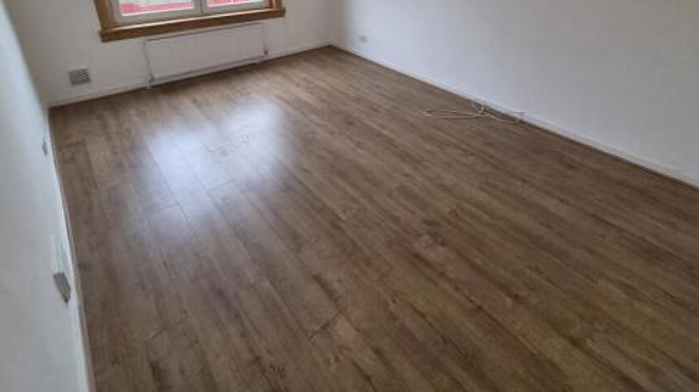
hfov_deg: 95.9
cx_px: 357
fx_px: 315
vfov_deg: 59.6
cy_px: 87
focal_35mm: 17
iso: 500
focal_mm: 2.2
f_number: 2.2
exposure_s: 1/100
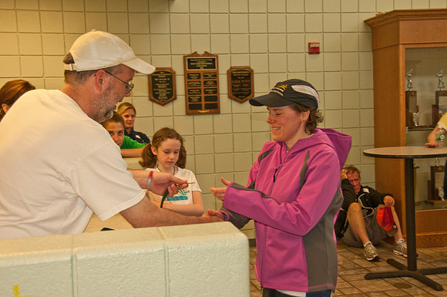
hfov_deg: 41.2
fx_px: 595
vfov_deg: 28.0
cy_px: 148
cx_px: 224
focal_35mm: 48
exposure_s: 1/60
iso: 400
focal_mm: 32
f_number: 4
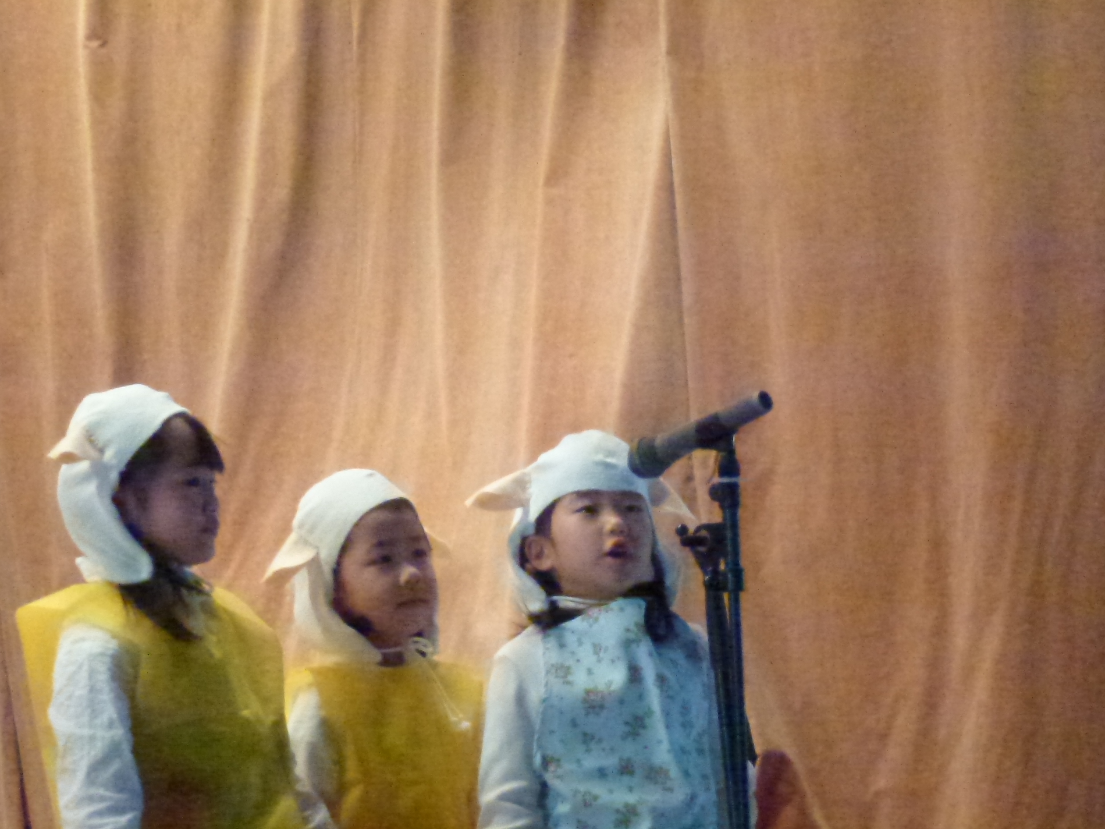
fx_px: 6671
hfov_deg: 9.5
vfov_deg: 7.1
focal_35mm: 209
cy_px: 506
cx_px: 576
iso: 1600
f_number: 5.3
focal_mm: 27.7
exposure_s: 1/80
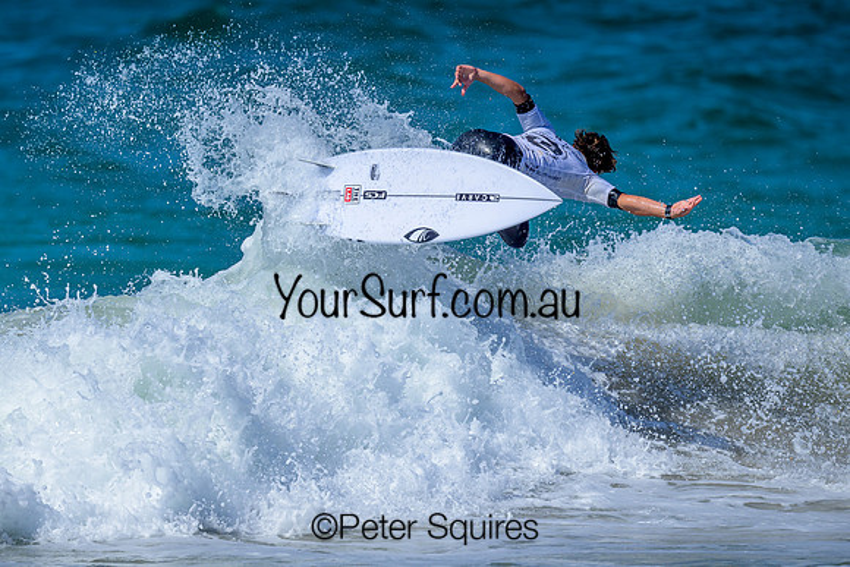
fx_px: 24608
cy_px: 331
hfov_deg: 2.0
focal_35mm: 1042
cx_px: 296
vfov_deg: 1.3
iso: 250
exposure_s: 1/2000
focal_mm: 800
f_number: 6.3
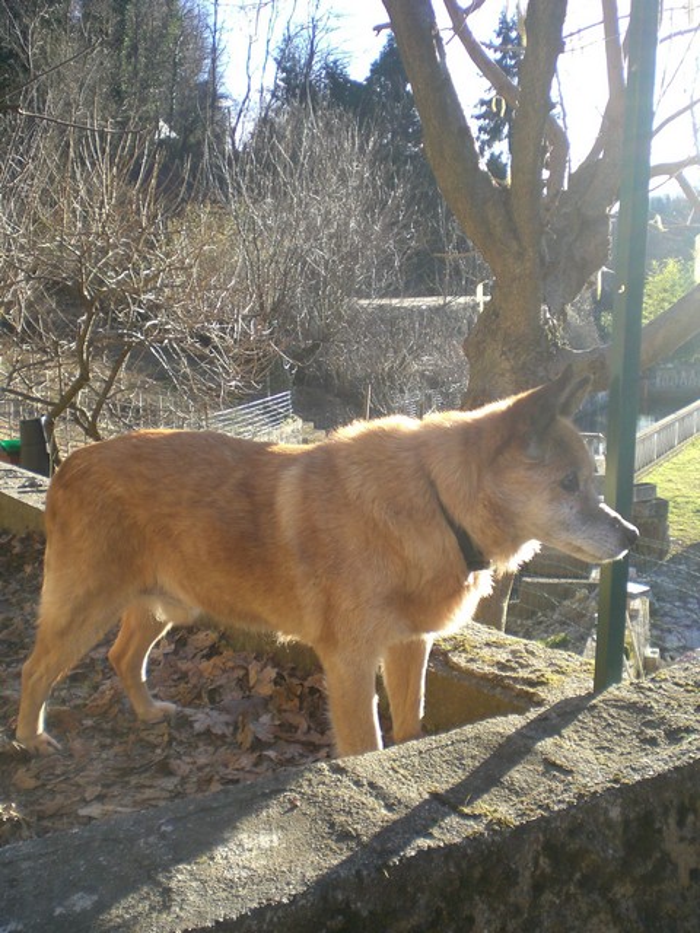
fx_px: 1025
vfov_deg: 49.0
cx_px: 350
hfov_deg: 37.7
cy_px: 466
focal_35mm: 38
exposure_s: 1/125
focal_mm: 6.3
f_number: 3.1
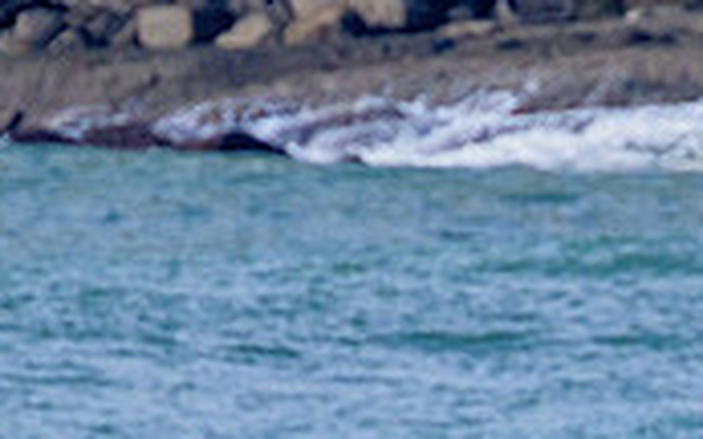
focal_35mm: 2739
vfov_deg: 0.5
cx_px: 731
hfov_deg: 0.8
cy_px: 722
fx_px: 52460
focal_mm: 800
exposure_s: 1/2000
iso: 1600
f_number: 11
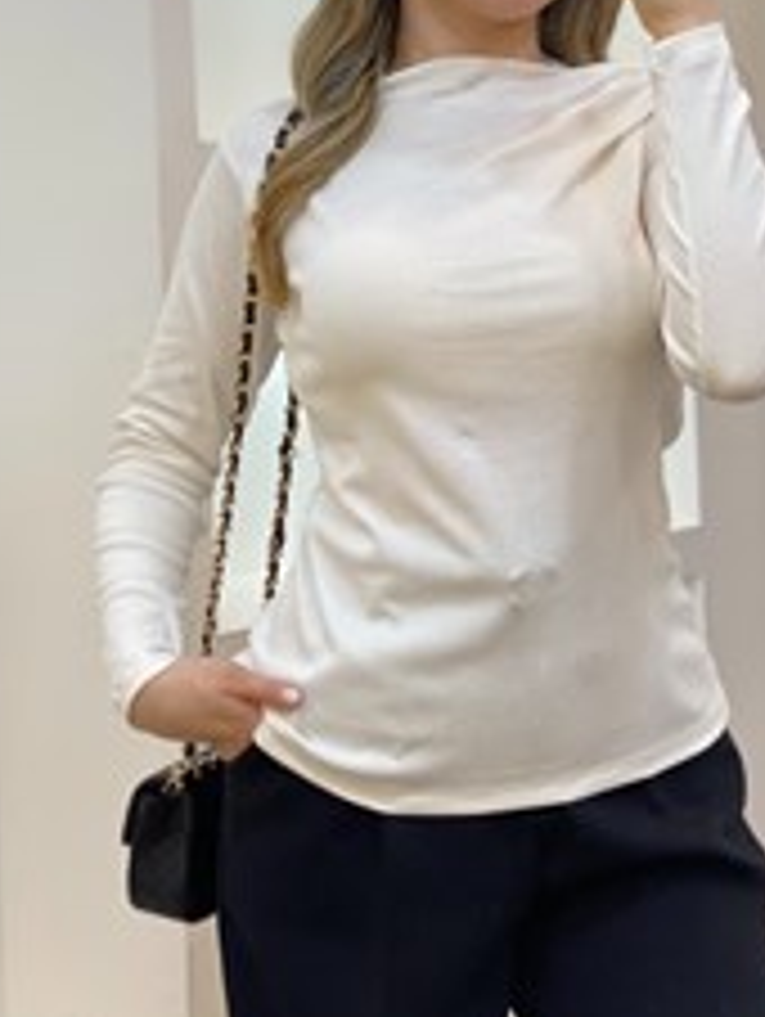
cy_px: 286
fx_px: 2794
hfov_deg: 15.6
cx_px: 482
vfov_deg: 20.5
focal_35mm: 95
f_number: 2
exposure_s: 1/100
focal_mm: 6
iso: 80
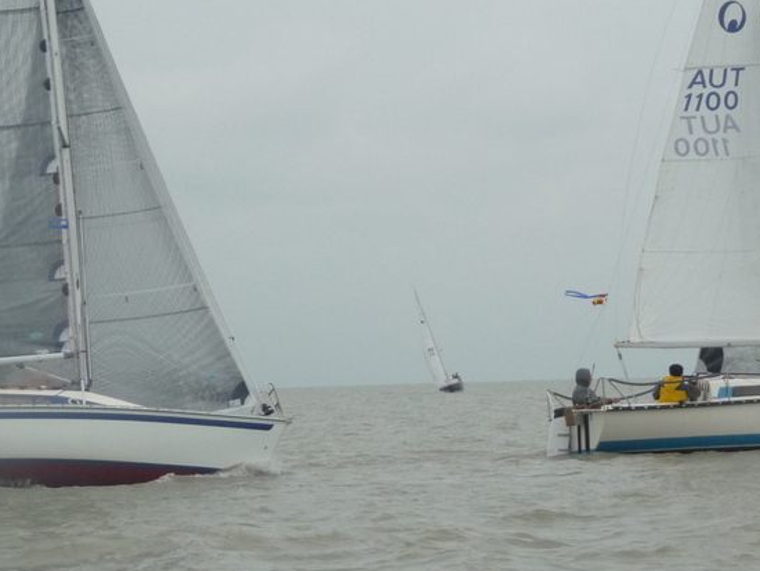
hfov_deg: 11.7
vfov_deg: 8.8
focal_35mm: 169
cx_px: 318
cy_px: 137
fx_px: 3712
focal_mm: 14.2
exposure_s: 1/500
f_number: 4.7
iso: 160
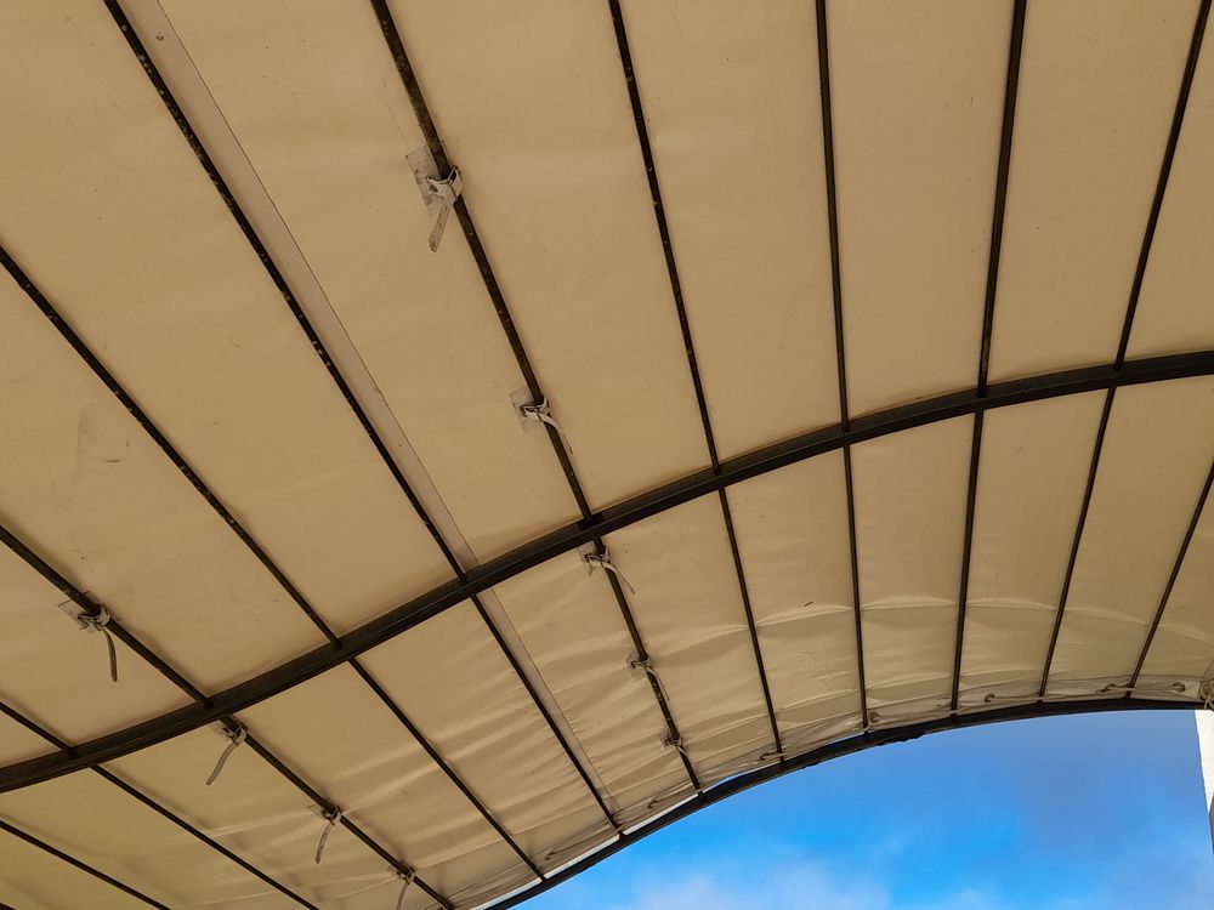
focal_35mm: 25
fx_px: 877
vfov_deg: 54.9
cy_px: 455
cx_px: 607
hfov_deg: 69.4
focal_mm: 4.6
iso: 20
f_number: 2
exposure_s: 1/549
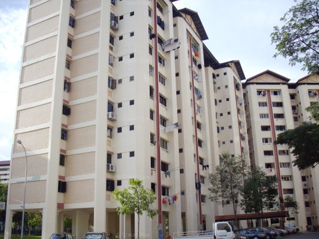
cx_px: 160
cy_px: 120
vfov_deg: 38.6
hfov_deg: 50.2
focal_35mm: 37
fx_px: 341
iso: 80
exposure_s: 1/160
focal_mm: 6.2
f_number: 5.6
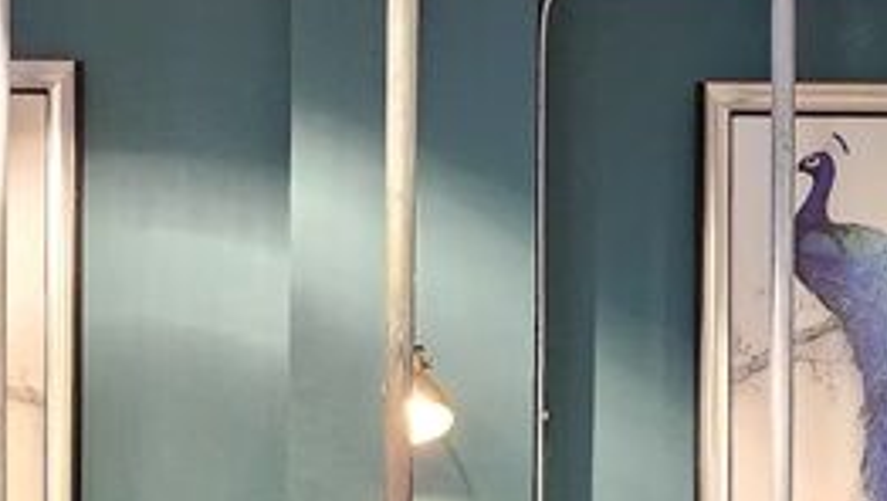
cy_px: 1076
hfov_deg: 38.4
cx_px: 372
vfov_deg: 15.9
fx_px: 1271
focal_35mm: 54
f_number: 2.2
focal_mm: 2.2
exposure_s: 1/25
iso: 800
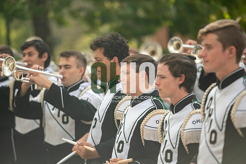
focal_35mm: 200
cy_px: 82
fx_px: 1366
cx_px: 123
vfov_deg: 6.9
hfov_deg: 10.3
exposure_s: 1/8000
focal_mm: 200
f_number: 2.8
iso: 1000
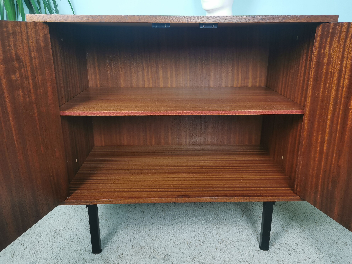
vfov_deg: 48.2
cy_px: 132
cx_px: 176
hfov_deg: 61.7
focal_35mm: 29
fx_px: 295
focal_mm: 5.58
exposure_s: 1/50
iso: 125
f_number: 1.8
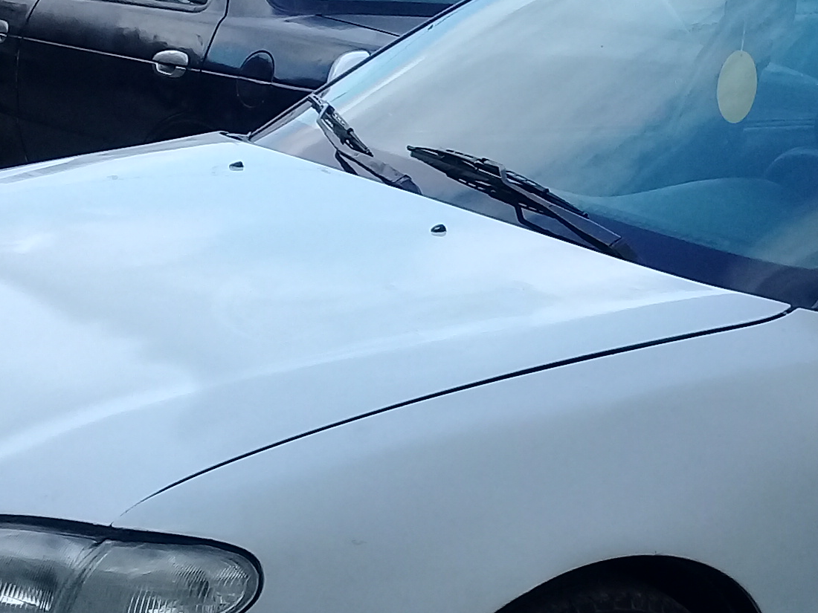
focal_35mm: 92
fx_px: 2174
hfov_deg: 20.9
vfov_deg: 16.0
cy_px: 442
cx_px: 709
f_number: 2.2
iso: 64
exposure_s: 1/381
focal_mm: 3.3
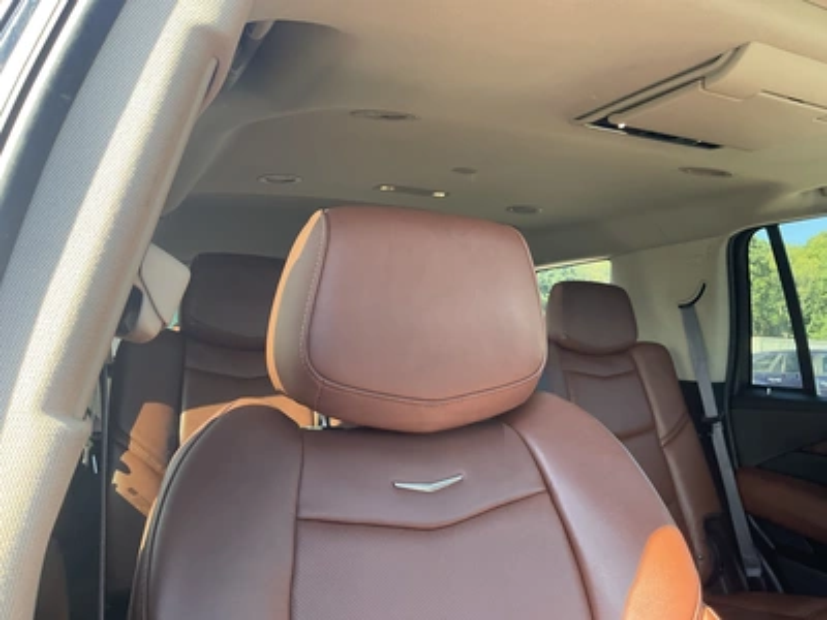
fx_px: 693
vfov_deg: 48.2
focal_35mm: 29
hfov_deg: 61.7
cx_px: 414
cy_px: 310
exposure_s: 1/107
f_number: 1.8
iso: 64
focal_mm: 3
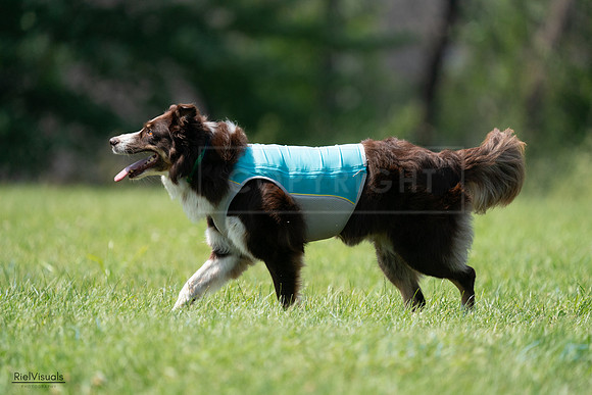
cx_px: 296
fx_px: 9194
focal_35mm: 559
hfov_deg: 3.7
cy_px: 198
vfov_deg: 2.5
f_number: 6.3
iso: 1600
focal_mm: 559
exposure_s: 1/4000
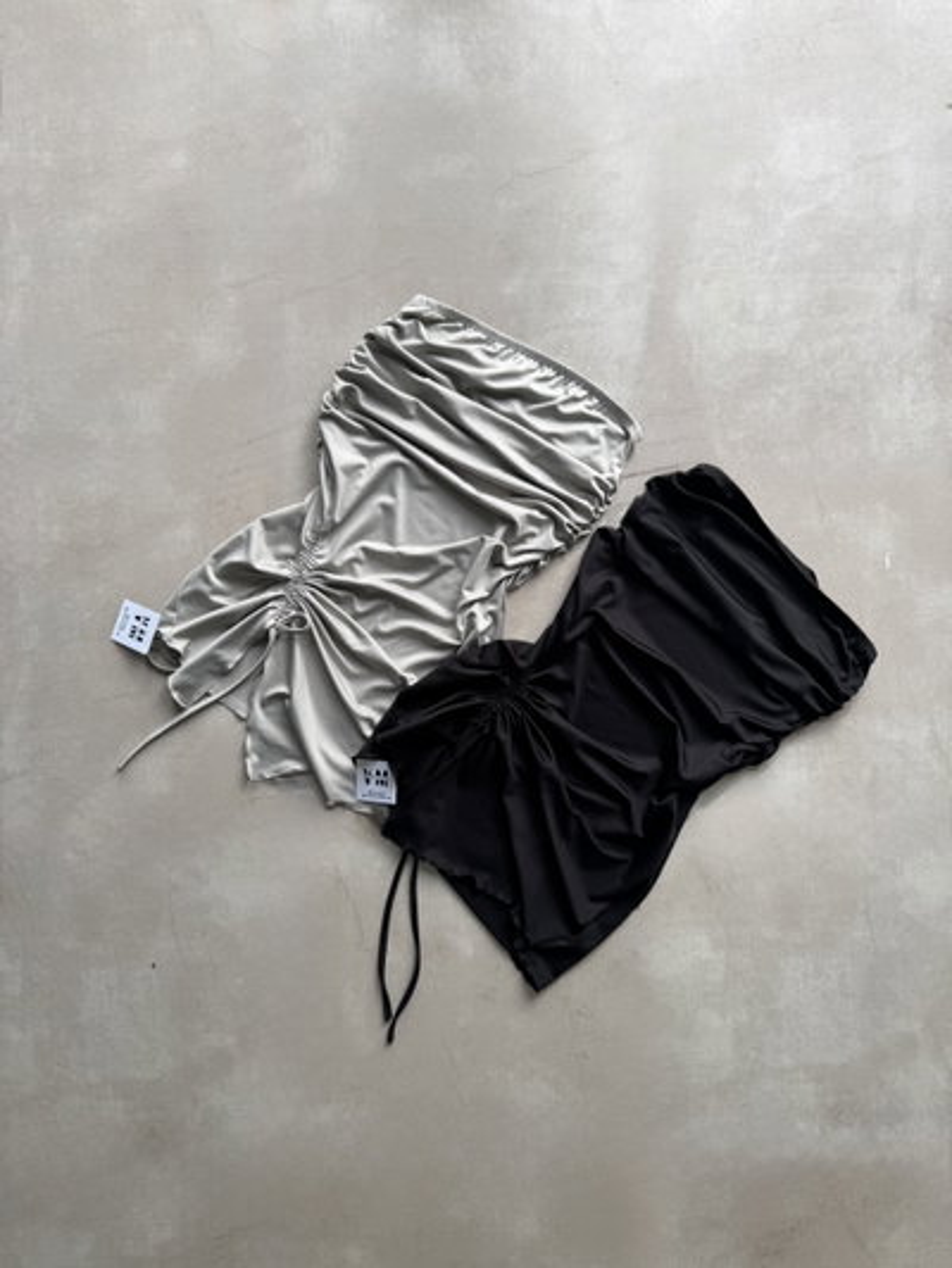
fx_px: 880
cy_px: 634
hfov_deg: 56.8
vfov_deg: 71.6
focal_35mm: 24
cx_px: 476
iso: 80
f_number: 1.78
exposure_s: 1/320
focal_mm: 6.76
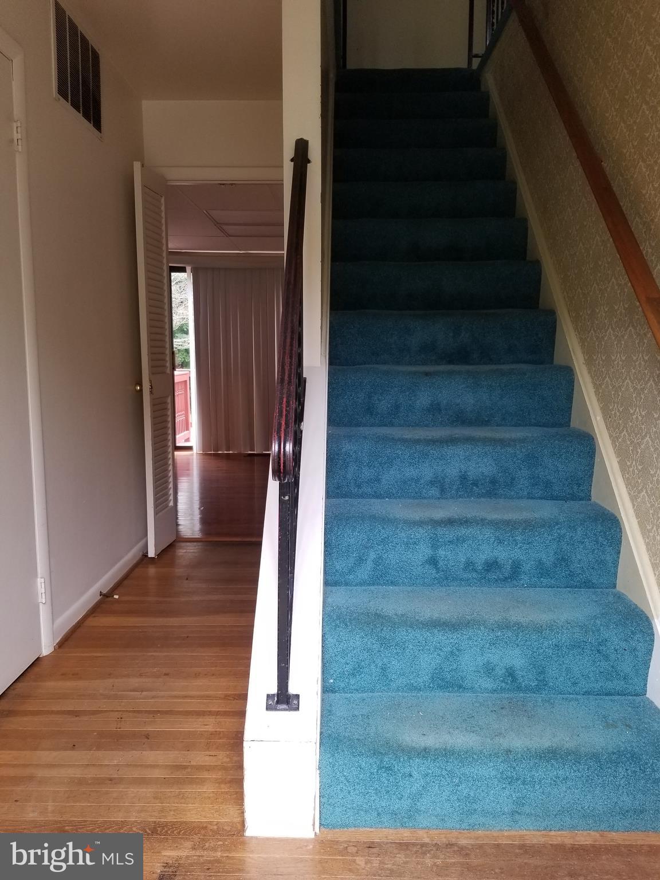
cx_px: 330
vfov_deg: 67.3
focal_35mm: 26
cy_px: 440
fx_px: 661
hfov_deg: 53.1
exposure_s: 1/120
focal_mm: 4.3
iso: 100
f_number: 1.7
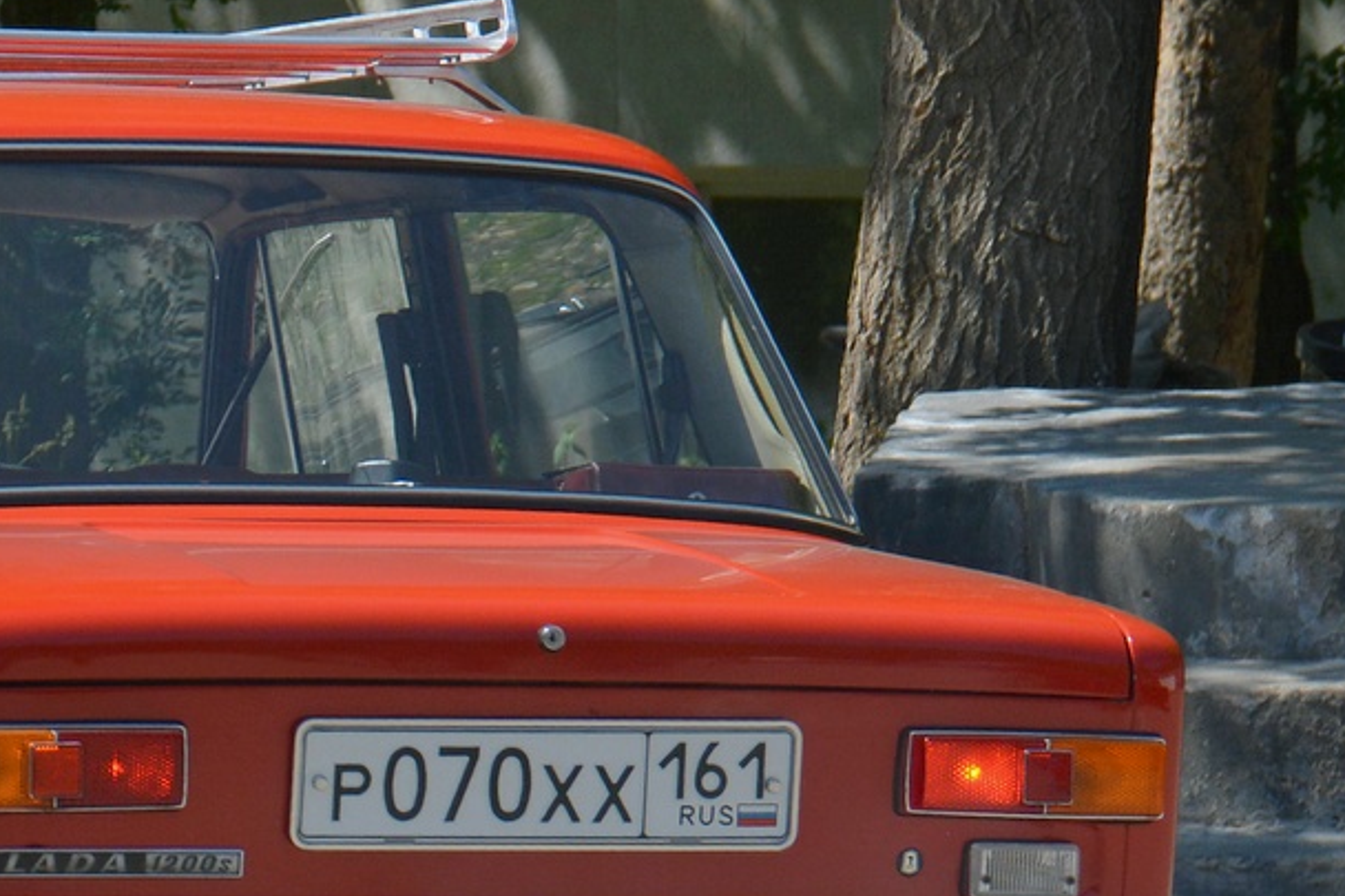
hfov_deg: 6.2
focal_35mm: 333
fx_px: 12437
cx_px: 20
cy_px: 462
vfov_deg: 4.1
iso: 400
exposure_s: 1/1600
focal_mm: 90
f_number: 6.3
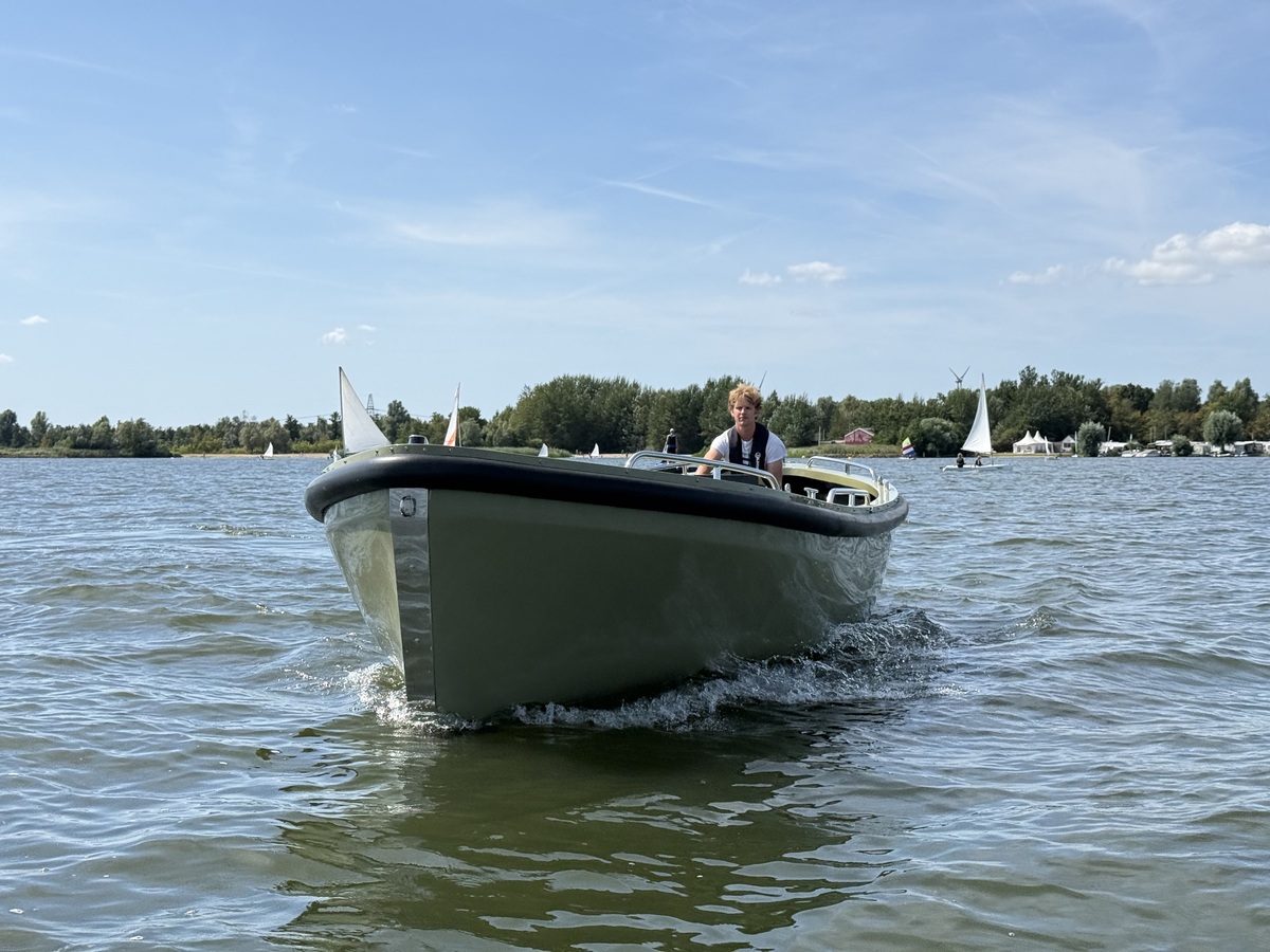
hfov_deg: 39.7
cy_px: 476
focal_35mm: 48
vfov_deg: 30.3
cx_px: 635
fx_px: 1761
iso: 80
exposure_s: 1/8772
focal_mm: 6.76
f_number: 1.78
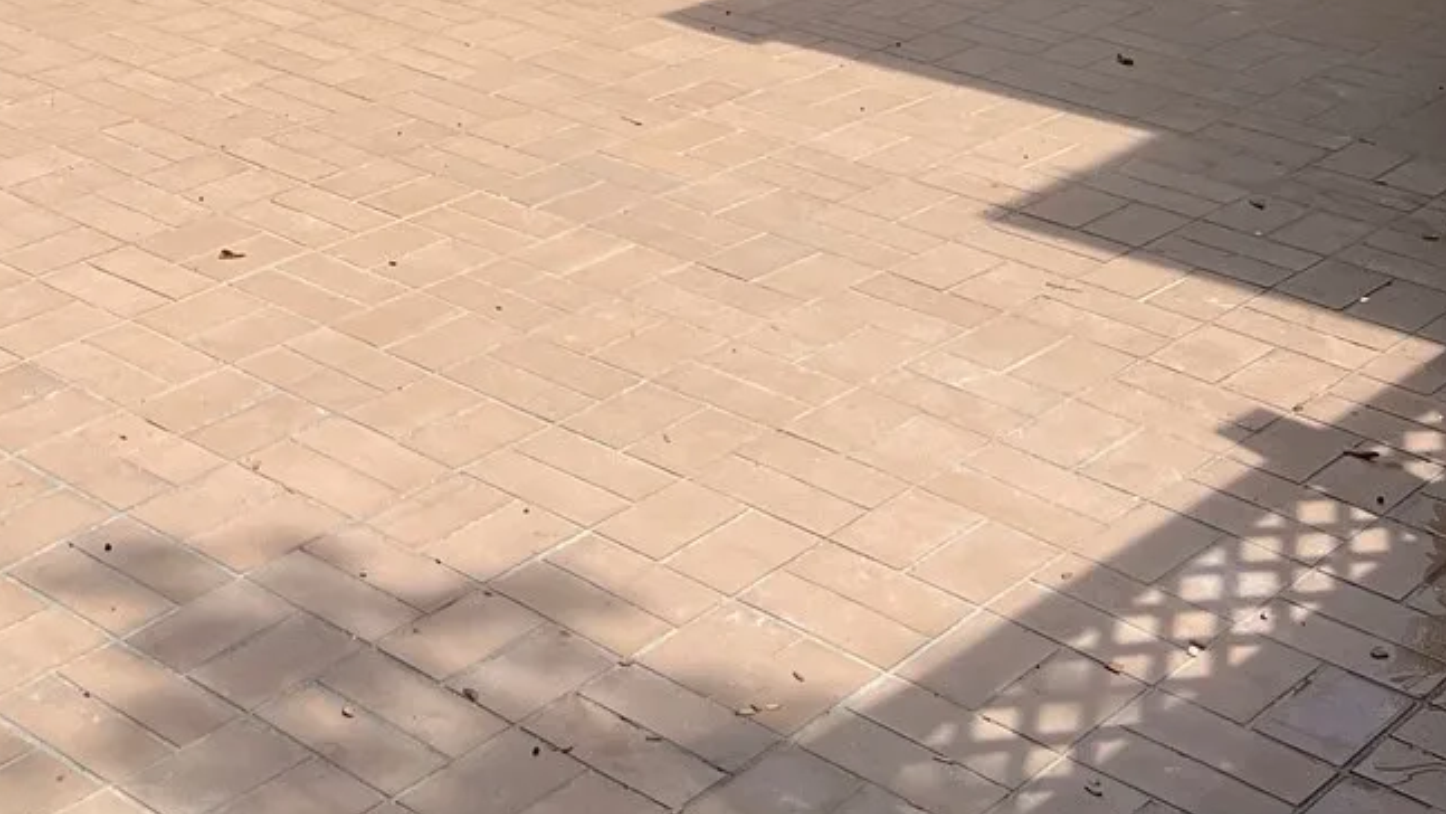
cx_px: 2
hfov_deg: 28.3
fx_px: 2684
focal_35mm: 70
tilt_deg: -5.7
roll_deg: -1.3
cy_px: -447
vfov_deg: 15.7
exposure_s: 1/3571
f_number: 1.5
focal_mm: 5.7
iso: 50
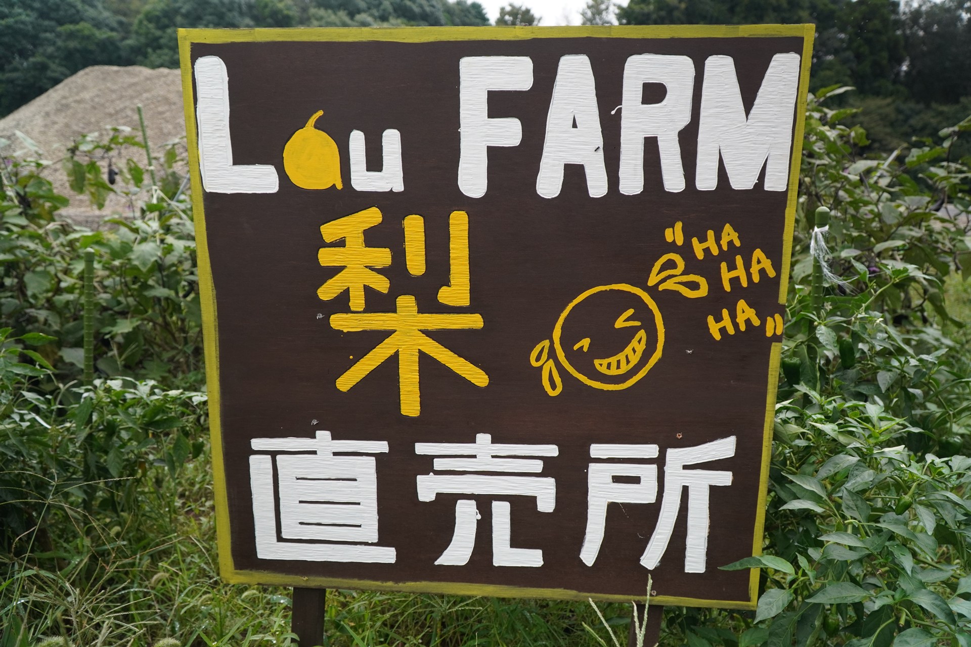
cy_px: 324
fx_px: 728
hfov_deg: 67.4
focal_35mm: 27
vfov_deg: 47.9
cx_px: 486
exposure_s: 1/160
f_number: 4
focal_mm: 18
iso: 640
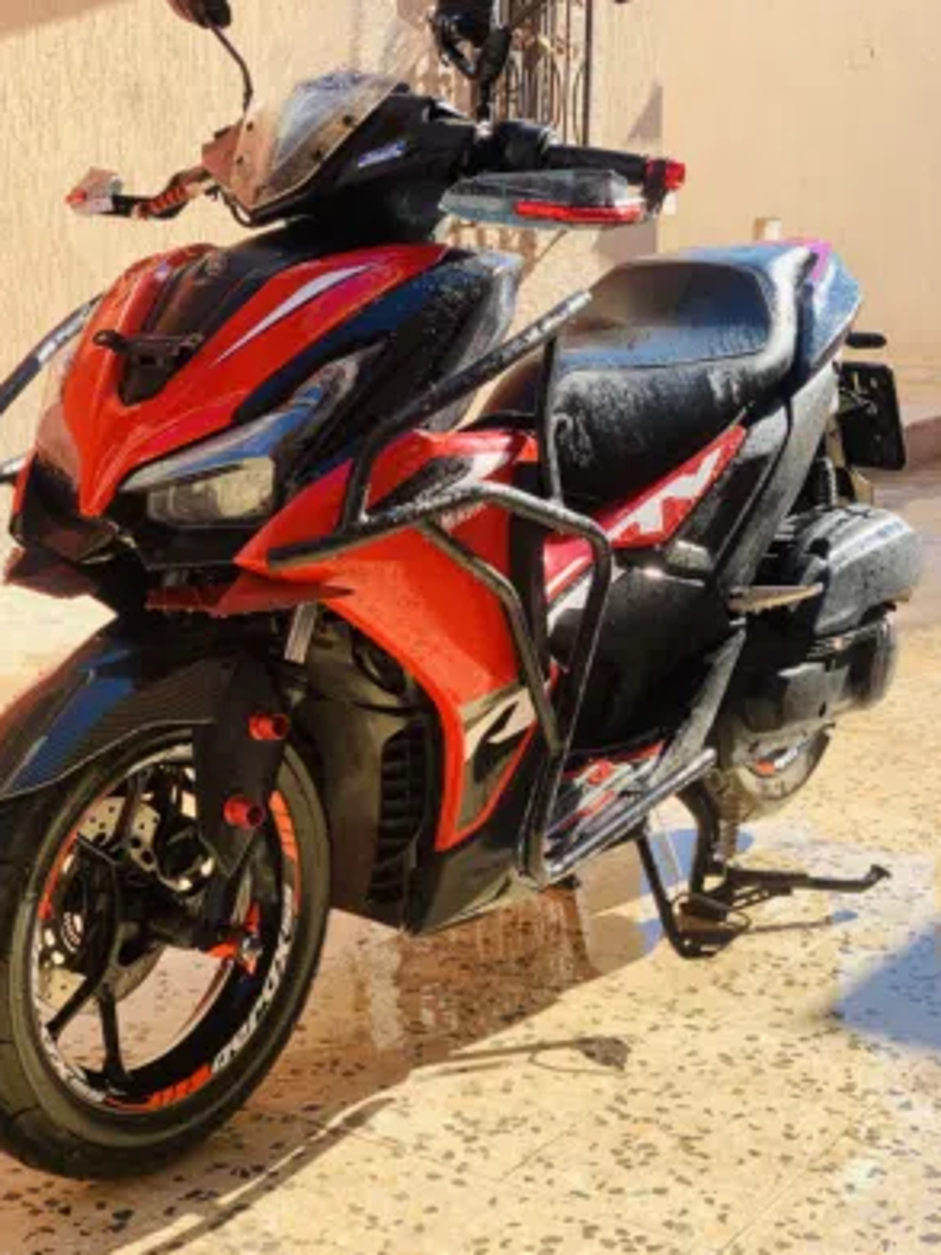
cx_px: 467
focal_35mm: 53
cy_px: 637
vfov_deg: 36.2
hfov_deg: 27.5
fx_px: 1921
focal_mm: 6
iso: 16
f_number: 2.4
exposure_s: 1/363
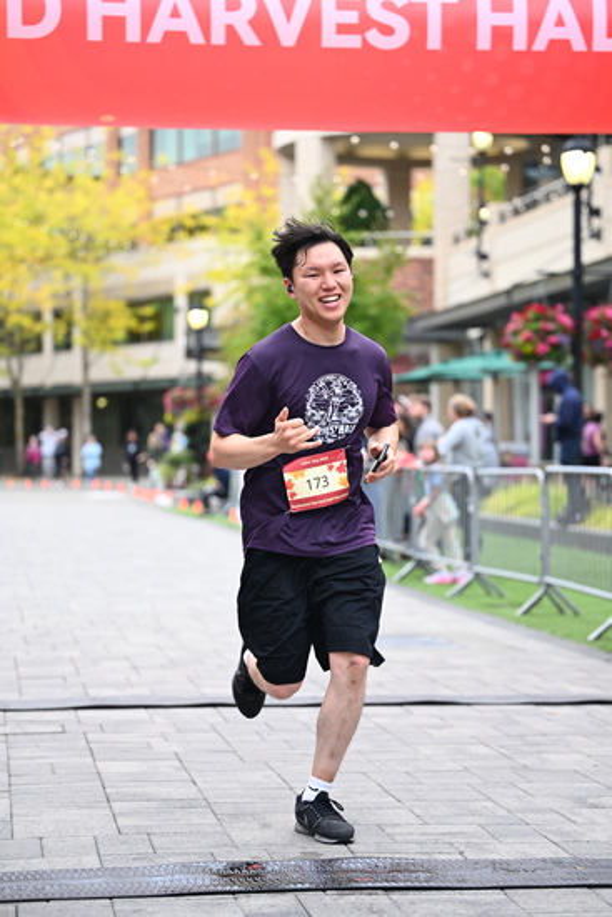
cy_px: 458
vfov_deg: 23.6
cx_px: 306
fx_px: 2191
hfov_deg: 15.9
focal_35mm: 86
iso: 1250
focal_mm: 86
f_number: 2.8
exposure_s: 1/1600
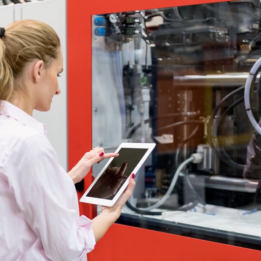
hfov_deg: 21.6
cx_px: 141
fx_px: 682
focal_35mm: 80
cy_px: 131
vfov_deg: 21.7
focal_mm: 62
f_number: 2.8
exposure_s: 1/200
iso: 2000
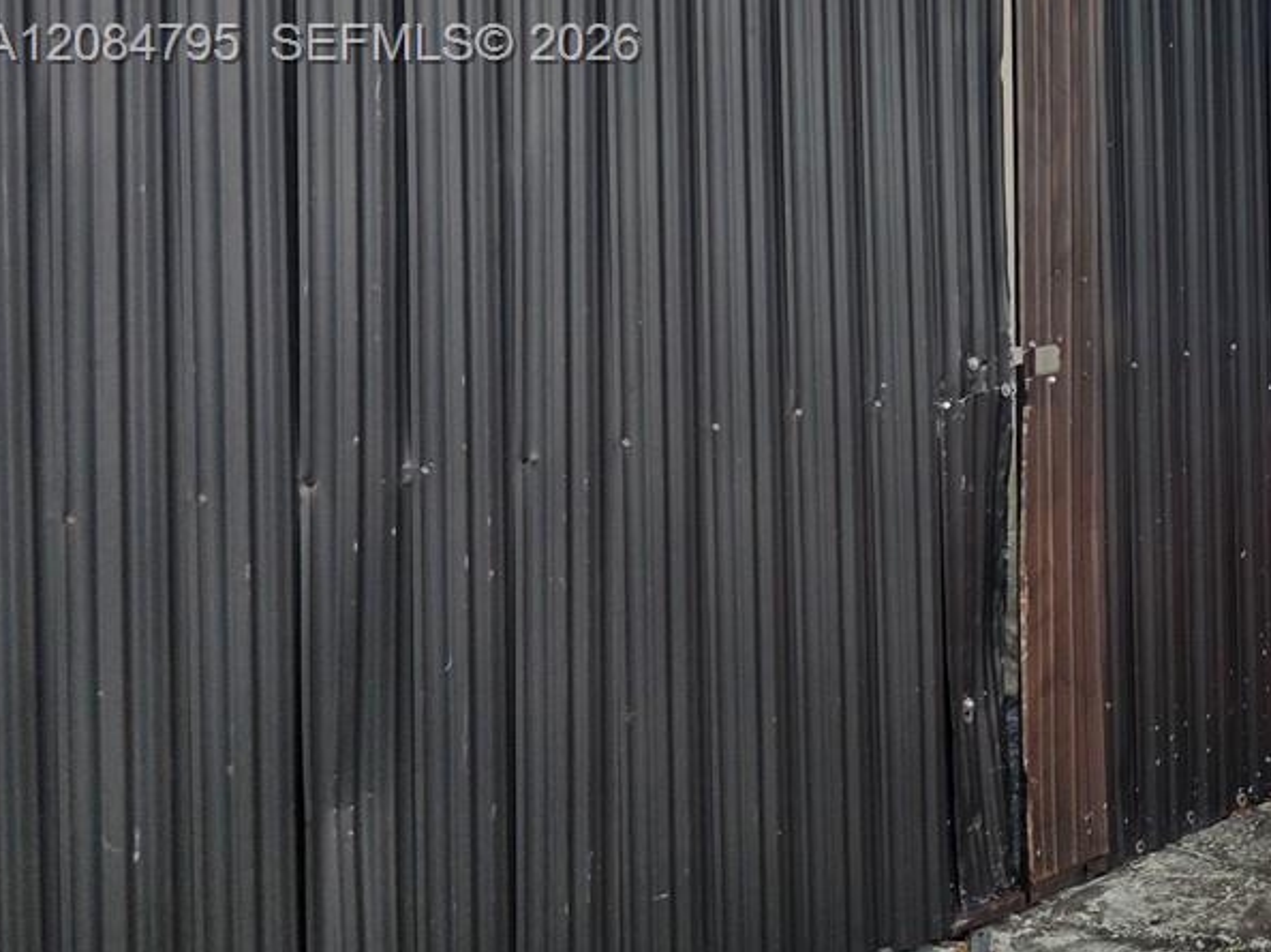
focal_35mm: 62
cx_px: 1686
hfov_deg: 26.2
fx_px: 2276
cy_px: 47
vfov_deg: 22.9
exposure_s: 1/359
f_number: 1.7
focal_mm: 6.3
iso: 25
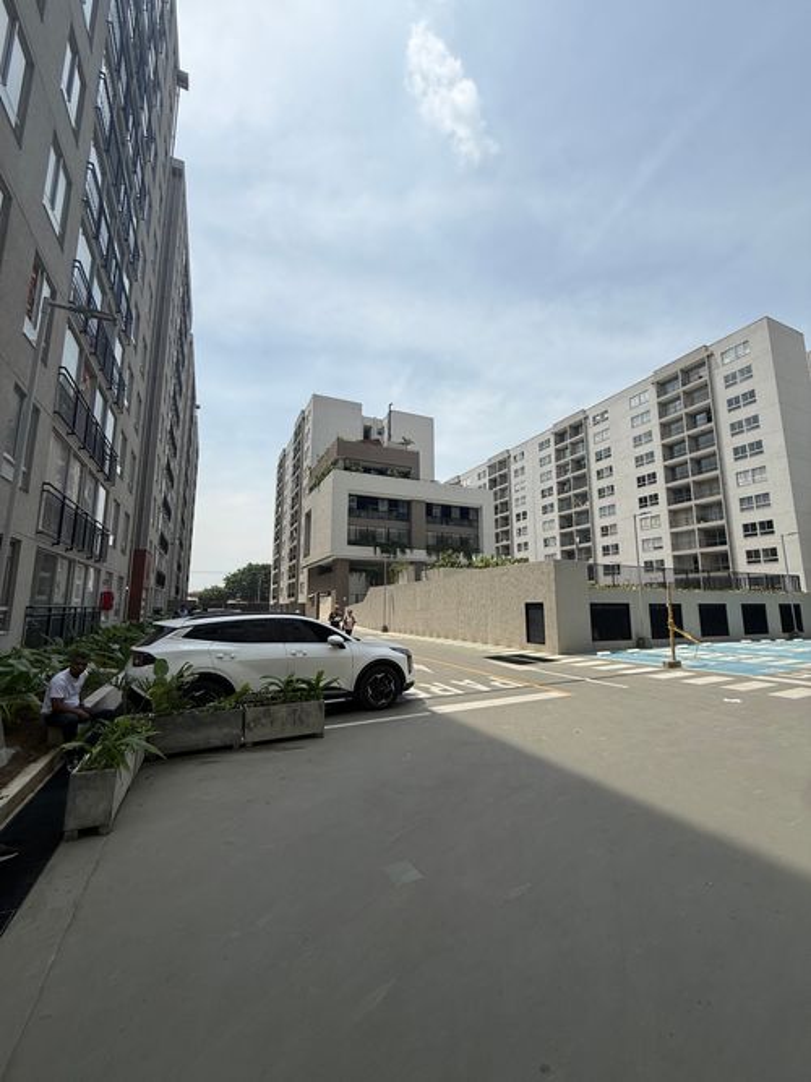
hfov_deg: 85.7
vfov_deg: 102.1
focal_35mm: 14
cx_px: 406
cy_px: 541
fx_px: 437
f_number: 2.2
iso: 50
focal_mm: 2.22
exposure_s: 1/3460
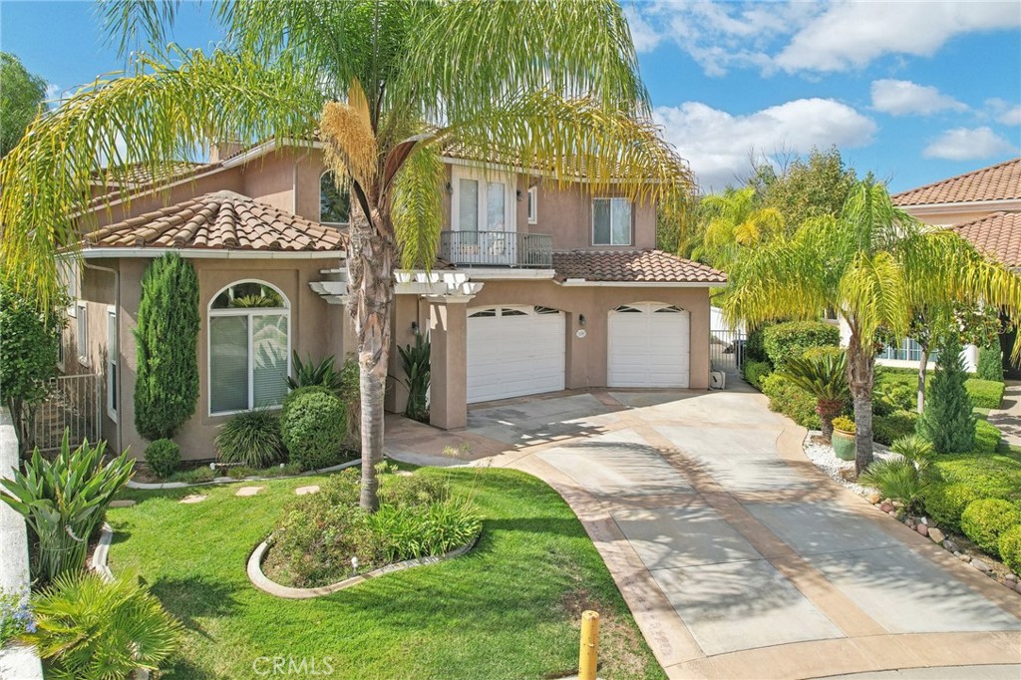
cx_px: 510
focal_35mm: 22
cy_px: 340
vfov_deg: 57.2
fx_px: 624
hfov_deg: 78.6
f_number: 2.8
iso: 100
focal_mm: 8.4
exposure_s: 1/180
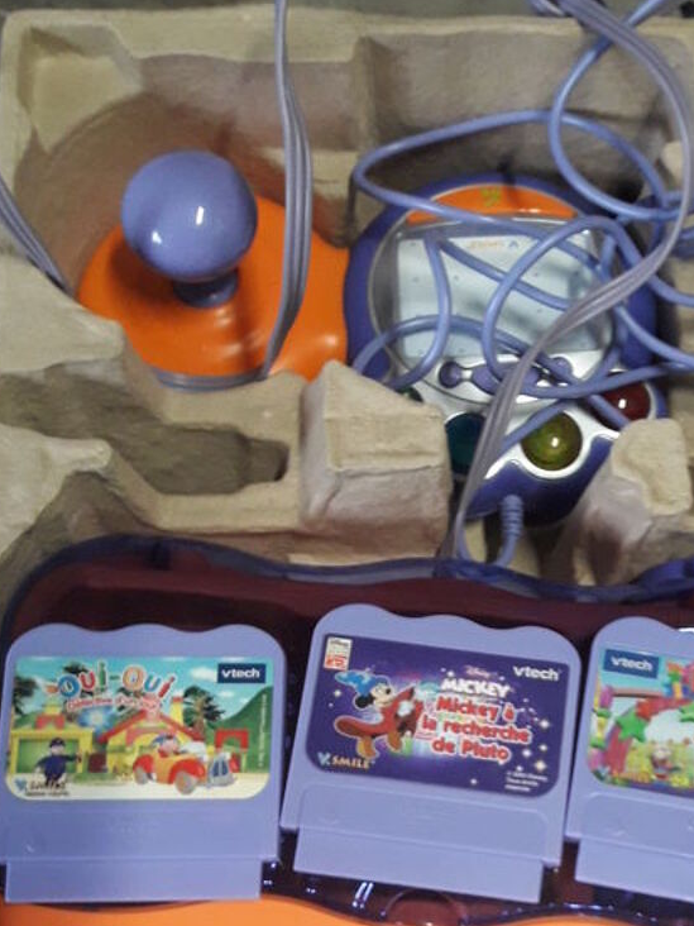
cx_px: 441
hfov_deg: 28.4
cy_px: 645
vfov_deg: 36.9
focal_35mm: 51
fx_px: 1363
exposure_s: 1/25
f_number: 1.9
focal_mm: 3.7
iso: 200
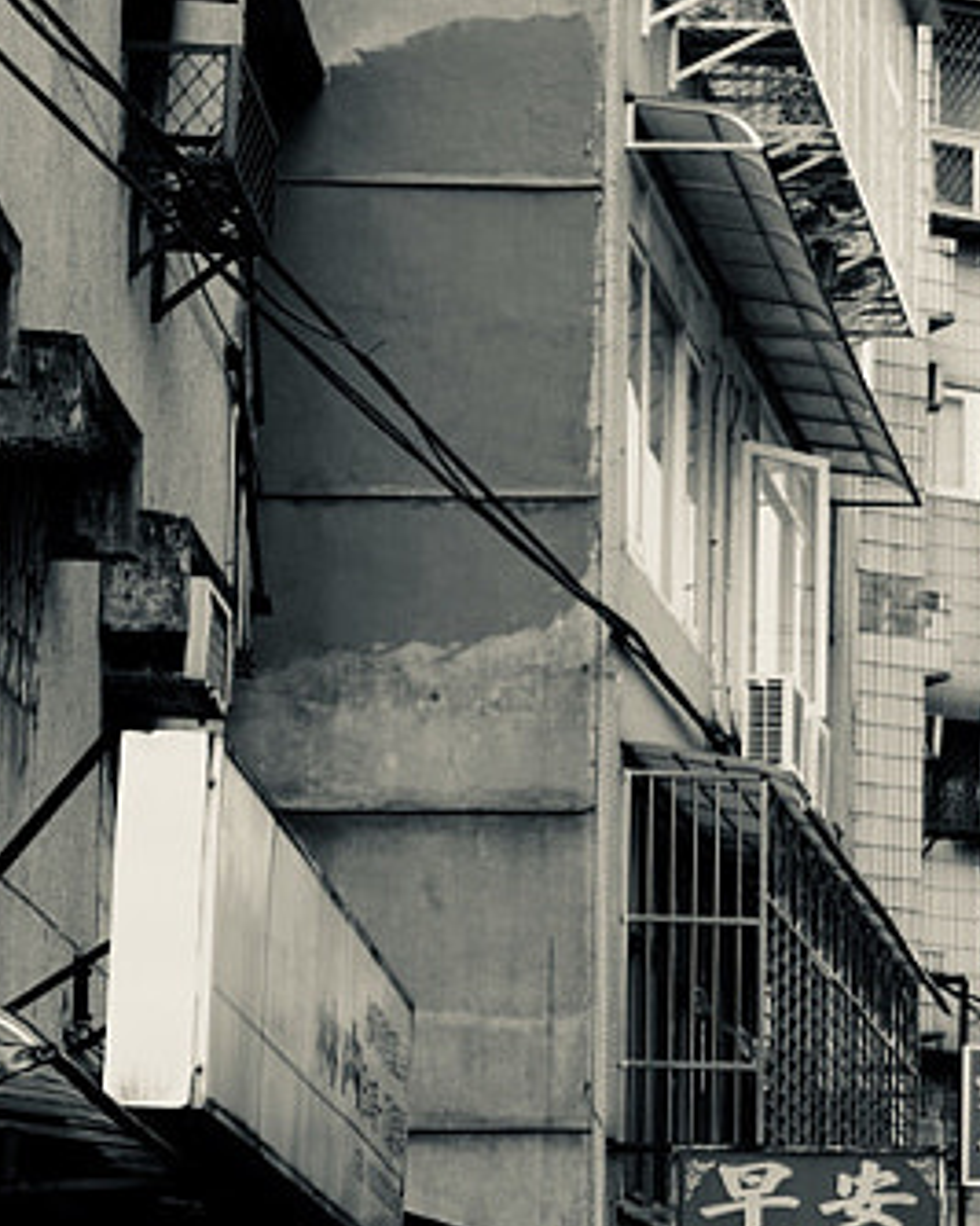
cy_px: 951
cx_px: 1556
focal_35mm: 126
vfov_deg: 15.2
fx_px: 4570
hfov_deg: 11.6
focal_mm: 28
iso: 100
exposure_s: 1/160
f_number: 1.7
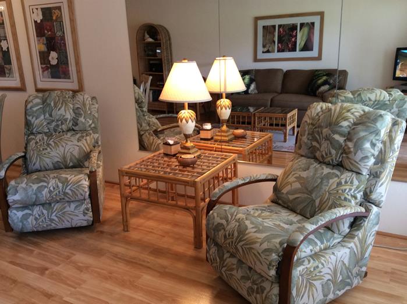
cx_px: 204
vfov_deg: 44.1
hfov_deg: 56.9
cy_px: 152
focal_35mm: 32
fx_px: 376
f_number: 2.4
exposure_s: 1/25
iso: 80
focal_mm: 3.3
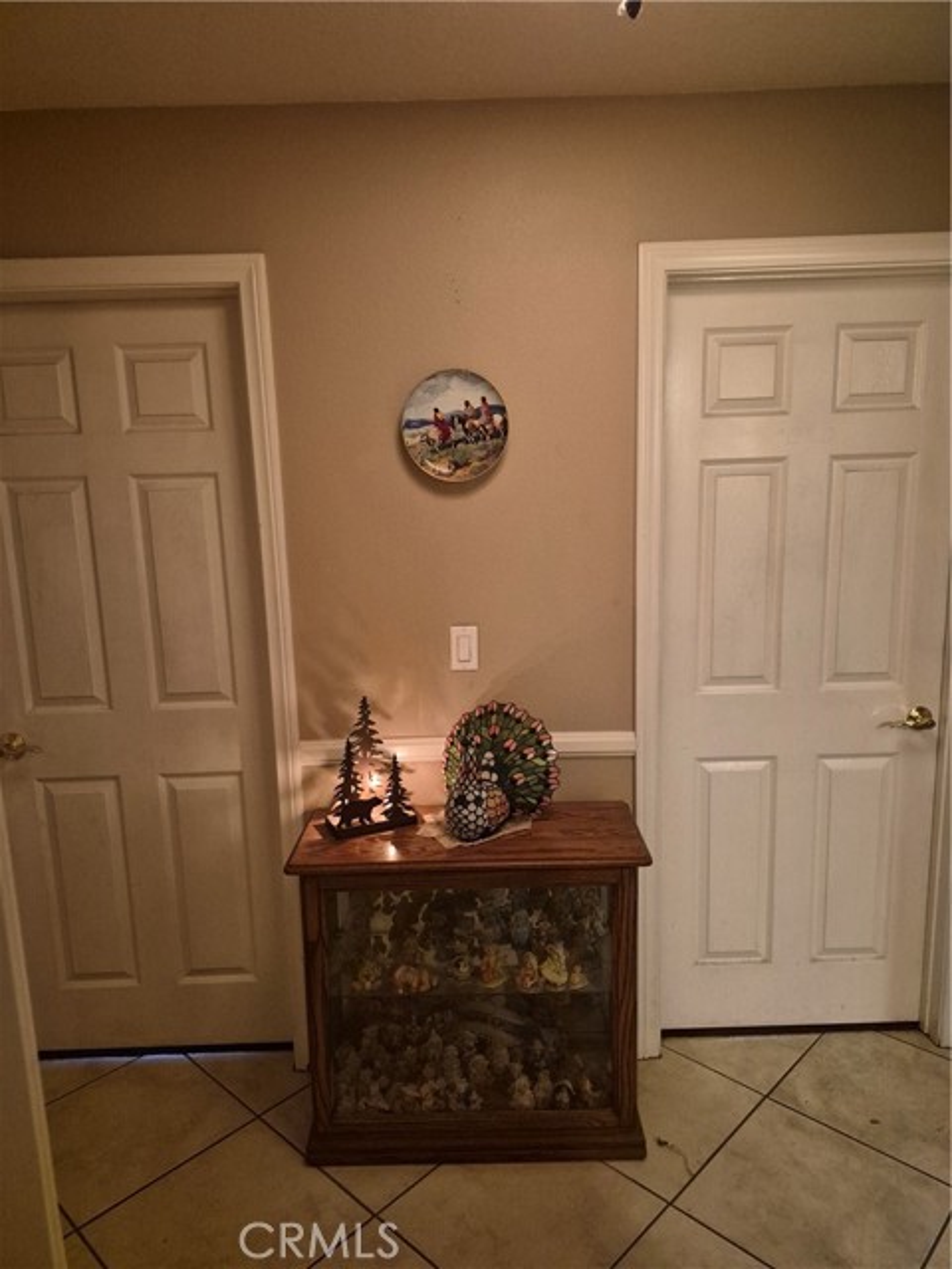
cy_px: 634
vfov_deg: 73.9
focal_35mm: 23
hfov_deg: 58.9
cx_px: 476
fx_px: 843
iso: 2000
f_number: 1.8
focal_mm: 5.4
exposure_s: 1/120
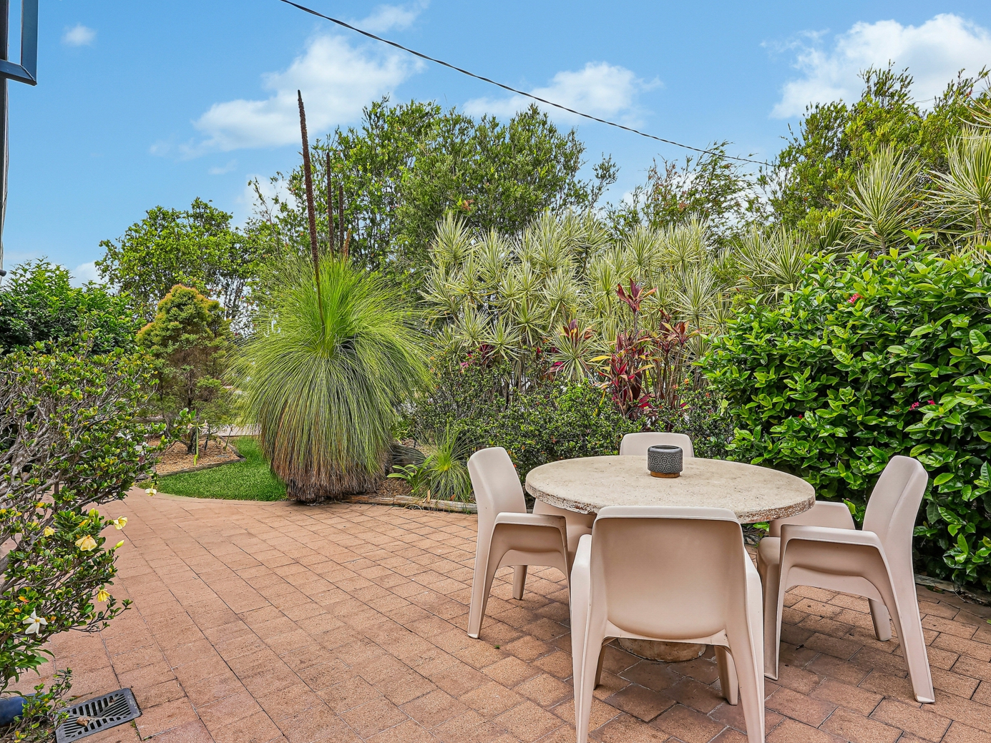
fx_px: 573
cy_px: 371
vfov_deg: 66.0
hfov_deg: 81.7
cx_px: 474
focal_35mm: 20
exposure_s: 1/80
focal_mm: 18
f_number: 11
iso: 200
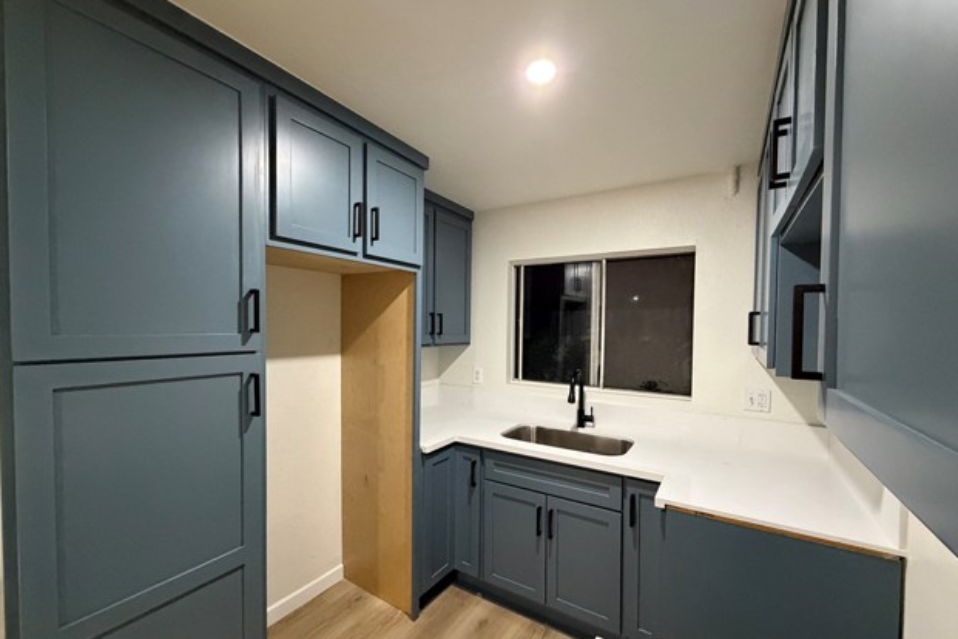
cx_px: 487
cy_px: 335
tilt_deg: -1.9
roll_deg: -1.3
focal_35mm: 15
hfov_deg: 100.4
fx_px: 399
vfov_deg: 77.3
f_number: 2.2
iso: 800
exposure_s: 1/60
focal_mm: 2.22
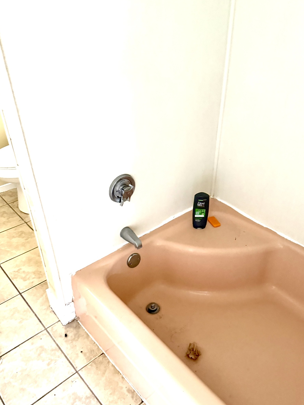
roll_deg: -1.4
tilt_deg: -37.7
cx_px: 161
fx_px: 340
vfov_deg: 61.6
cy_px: 215
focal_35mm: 29
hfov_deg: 48.2
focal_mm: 6.76
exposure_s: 1/59
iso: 800
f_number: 1.78
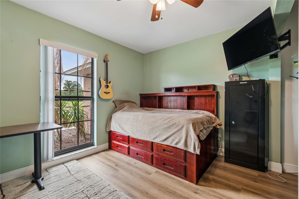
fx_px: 125
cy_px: 100
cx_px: 150
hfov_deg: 100.4
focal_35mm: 15
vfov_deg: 77.3
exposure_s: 1/3.33
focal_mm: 10
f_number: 7.1
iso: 100
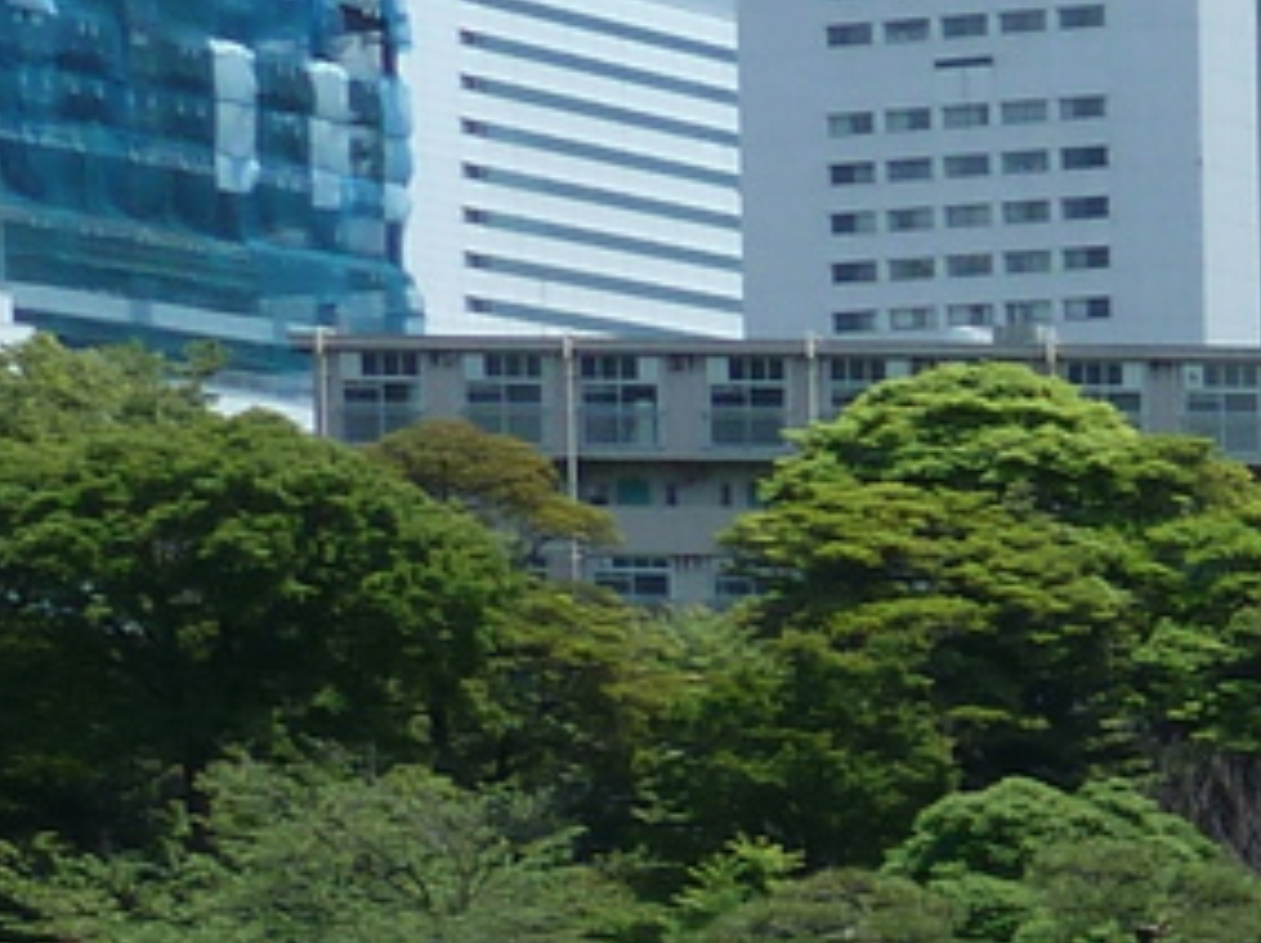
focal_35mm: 142
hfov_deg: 11.2
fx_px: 5168
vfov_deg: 10.2
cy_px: 1265
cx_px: 3170
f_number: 4
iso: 80
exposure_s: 1/500
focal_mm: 4.1
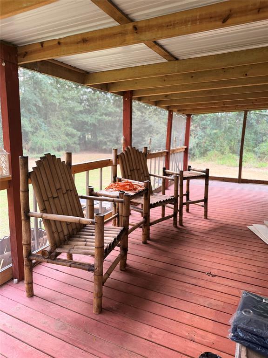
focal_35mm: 24
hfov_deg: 56.8
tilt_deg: -10.6
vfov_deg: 71.6
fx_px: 248
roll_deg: -0.8
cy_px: 179
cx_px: 134
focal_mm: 6.76
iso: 200
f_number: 1.78
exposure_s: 1/121
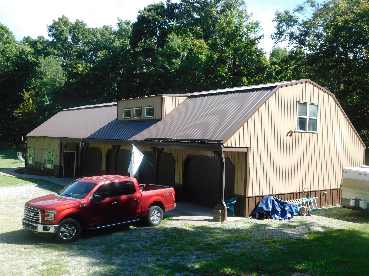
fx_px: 384
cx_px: 184
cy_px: 138
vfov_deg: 39.7
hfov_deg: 51.4
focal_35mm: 36
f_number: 3.5
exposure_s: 1/400
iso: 125
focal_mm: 6.3
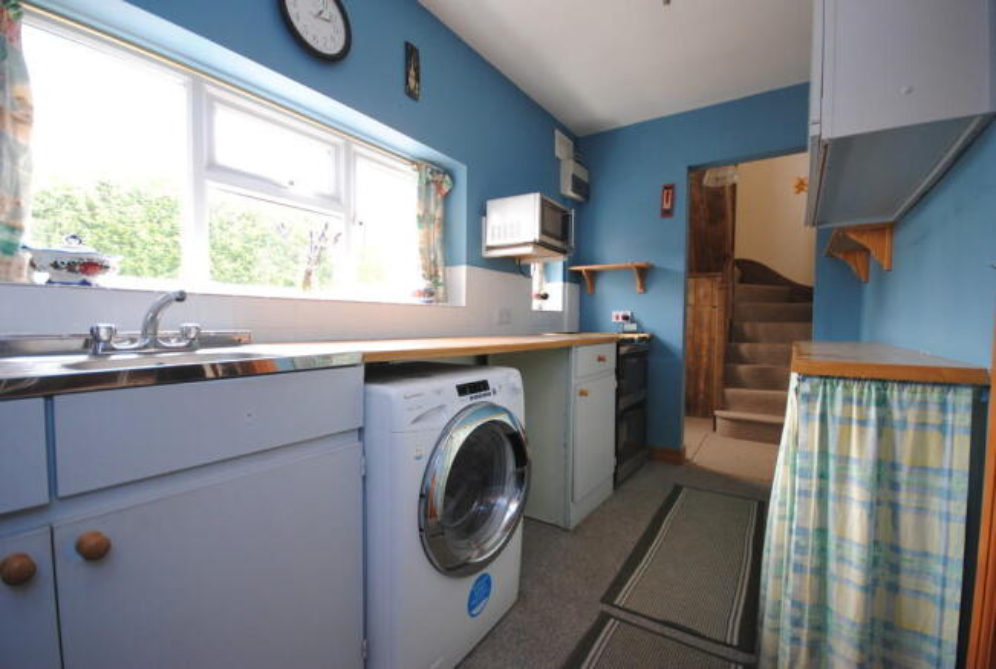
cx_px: 498
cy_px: 334
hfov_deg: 100.3
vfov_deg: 77.6
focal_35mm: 15
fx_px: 416
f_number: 4
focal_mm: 10
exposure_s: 1/25
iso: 400
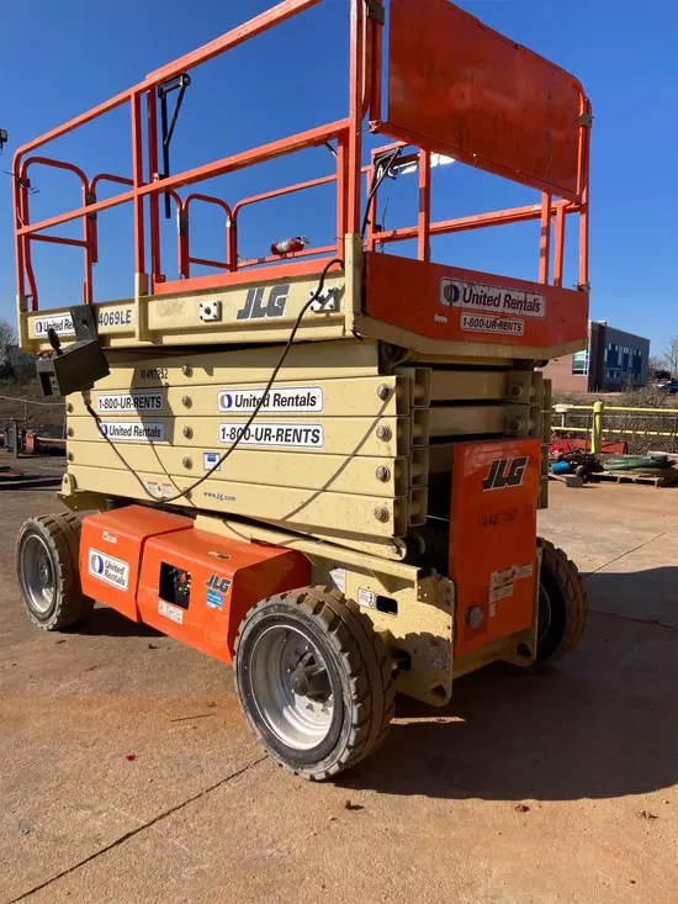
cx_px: 339
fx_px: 731
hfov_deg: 49.8
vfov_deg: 63.4
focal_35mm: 28
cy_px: 452
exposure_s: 1/2315
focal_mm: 3.99
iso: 20
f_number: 1.8
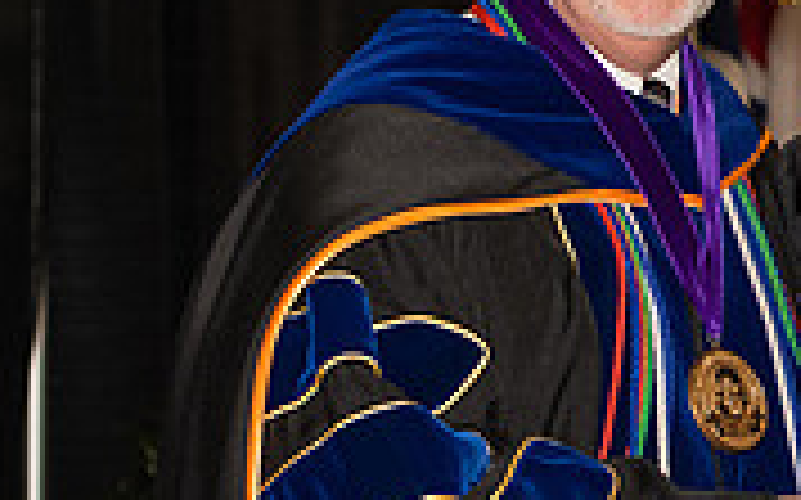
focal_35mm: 233
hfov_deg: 8.9
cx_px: 904
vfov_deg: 5.6
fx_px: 5083
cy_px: 304
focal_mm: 70
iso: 1000
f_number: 5.6
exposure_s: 1/200
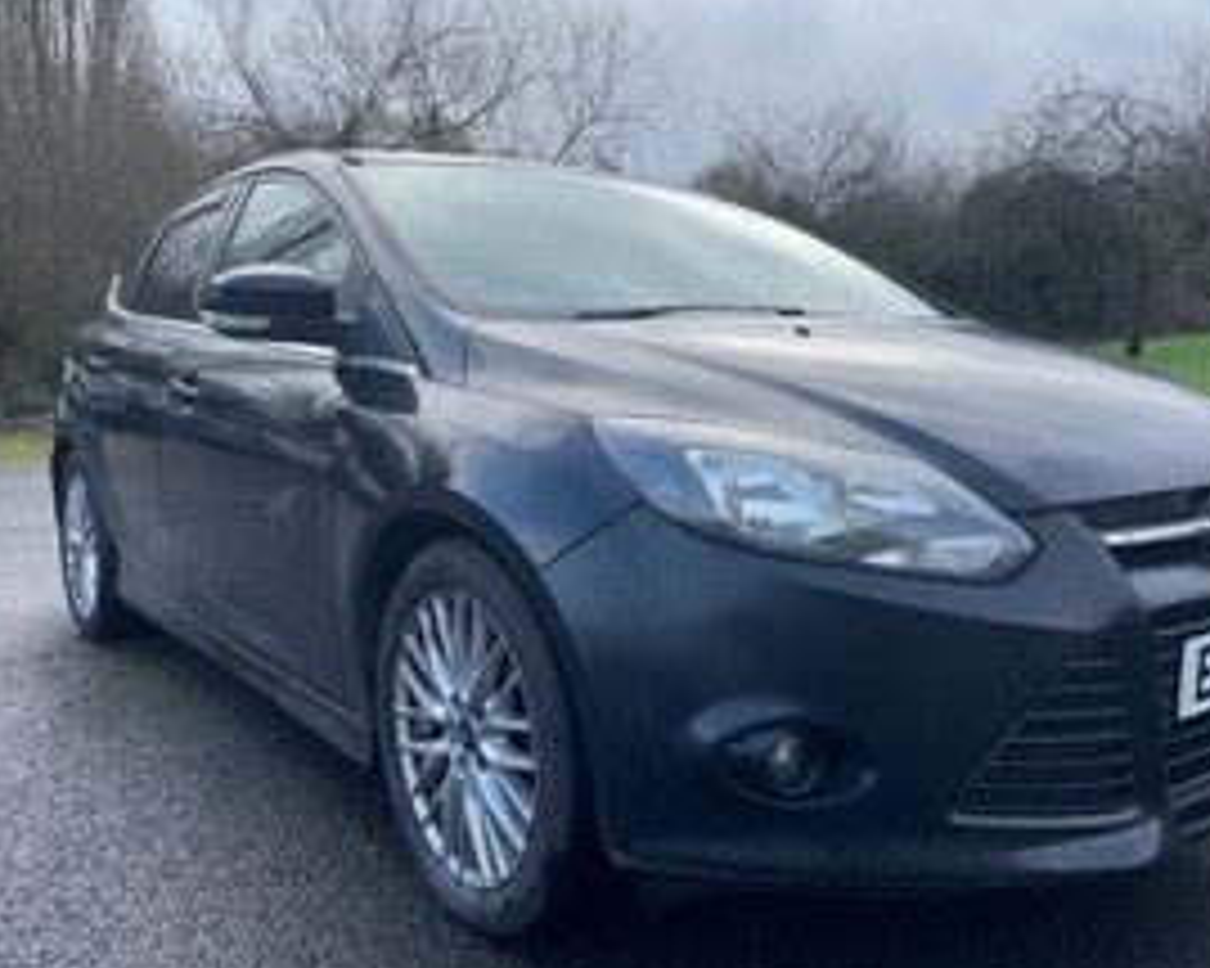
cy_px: 504
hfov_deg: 53.5
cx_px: 769
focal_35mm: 33
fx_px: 1181
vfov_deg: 44.5
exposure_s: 1/1221
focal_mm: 4.2
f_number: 1.6
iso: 32
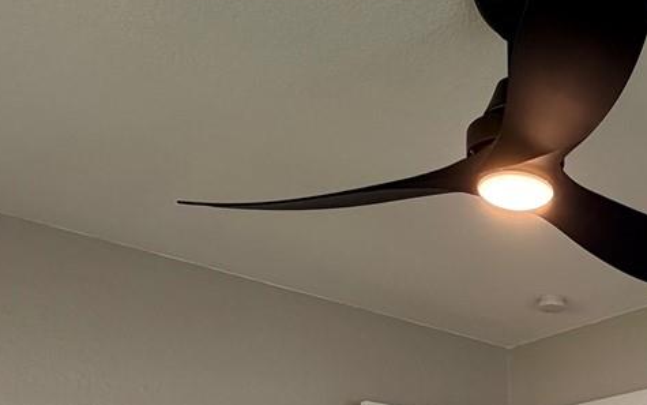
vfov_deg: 21.4
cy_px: 622
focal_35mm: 50
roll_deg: -0.2
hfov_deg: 36.3
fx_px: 882
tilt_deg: -2.3
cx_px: 644
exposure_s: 1/120
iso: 100
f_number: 2.2
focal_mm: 2.22
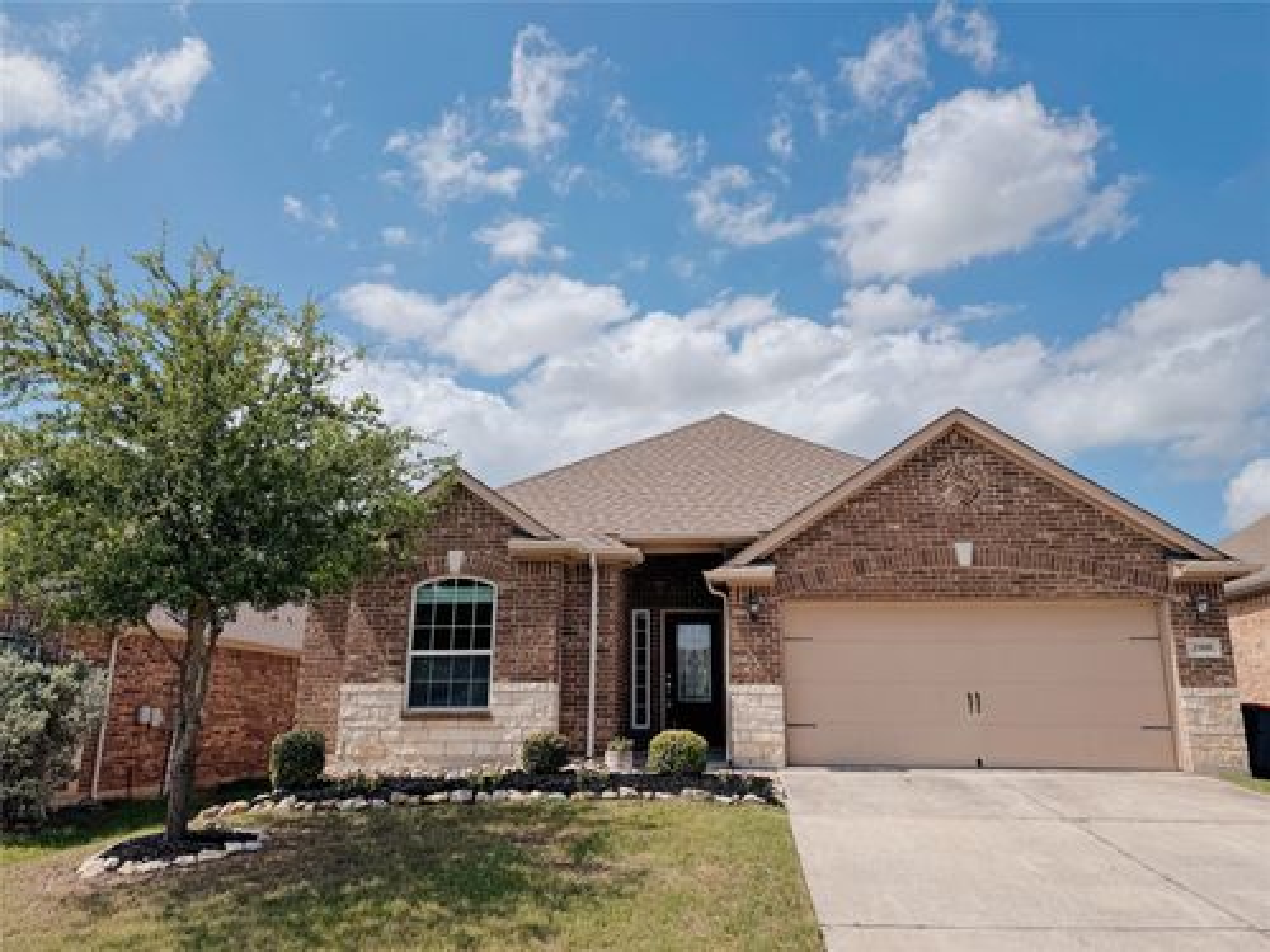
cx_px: 635
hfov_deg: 71.6
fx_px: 881
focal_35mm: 24
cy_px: 476
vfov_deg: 56.8
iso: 80
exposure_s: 1/9009
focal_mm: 6.76
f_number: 1.78
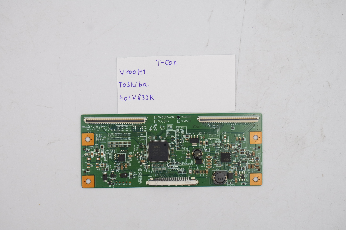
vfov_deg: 18.9
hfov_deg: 28.1
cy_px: 115
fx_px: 692
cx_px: 173
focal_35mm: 72
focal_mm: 27
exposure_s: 1/125
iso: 200
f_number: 5.6
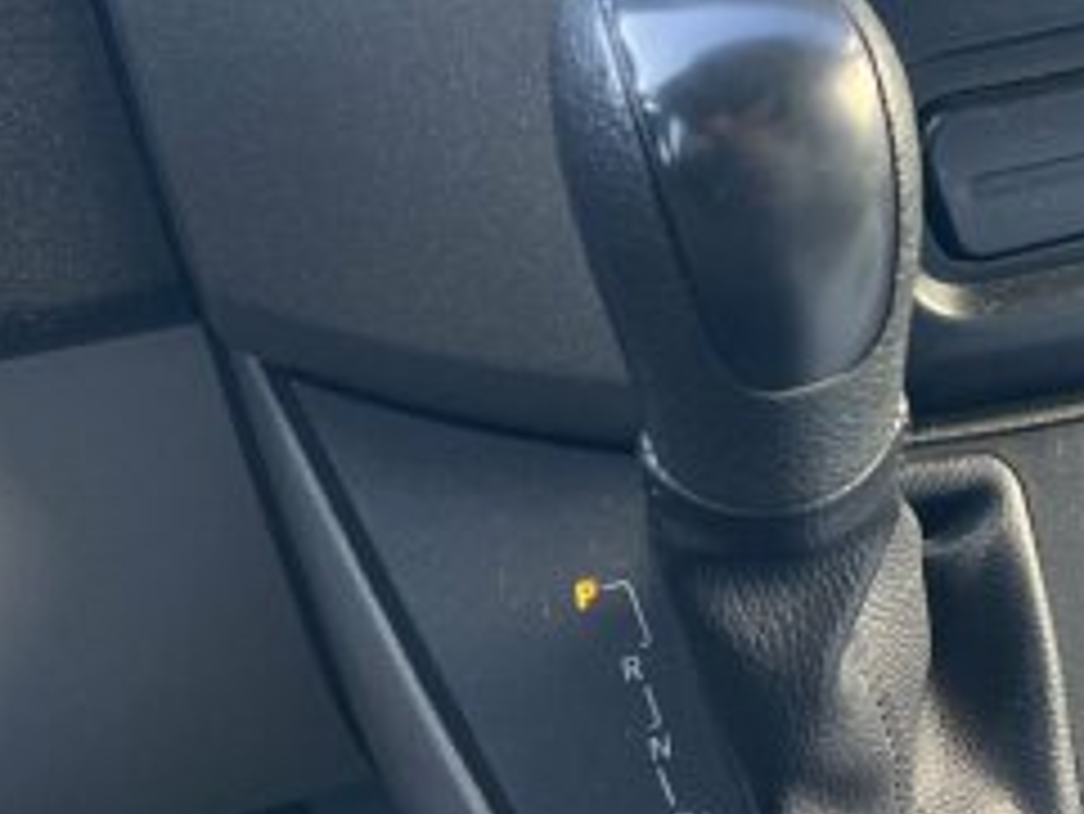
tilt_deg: -30.0
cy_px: 63
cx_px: 1345
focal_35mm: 69
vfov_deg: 20.8
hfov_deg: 25.0
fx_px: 2162
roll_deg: -4.6
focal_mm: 5.7
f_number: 1.5
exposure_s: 1/121
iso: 125
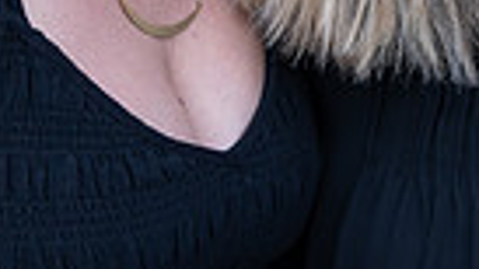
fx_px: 1651
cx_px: 560
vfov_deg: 8.8
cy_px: -271
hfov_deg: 15.9
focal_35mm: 130
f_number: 4
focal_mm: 25
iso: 320
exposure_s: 1/160
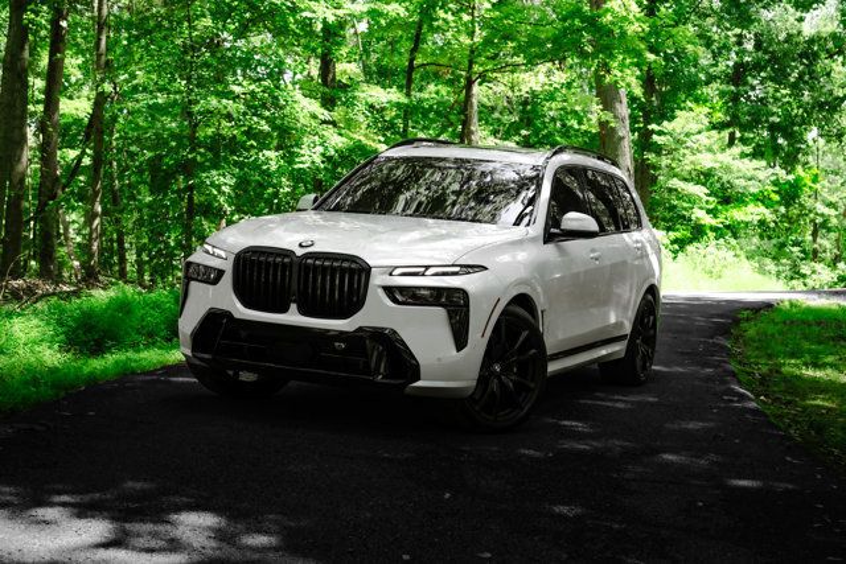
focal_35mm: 52
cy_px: 282
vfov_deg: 26.0
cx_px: 423
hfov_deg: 38.2
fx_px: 1222
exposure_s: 1/400
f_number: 7.1
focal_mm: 52
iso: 800
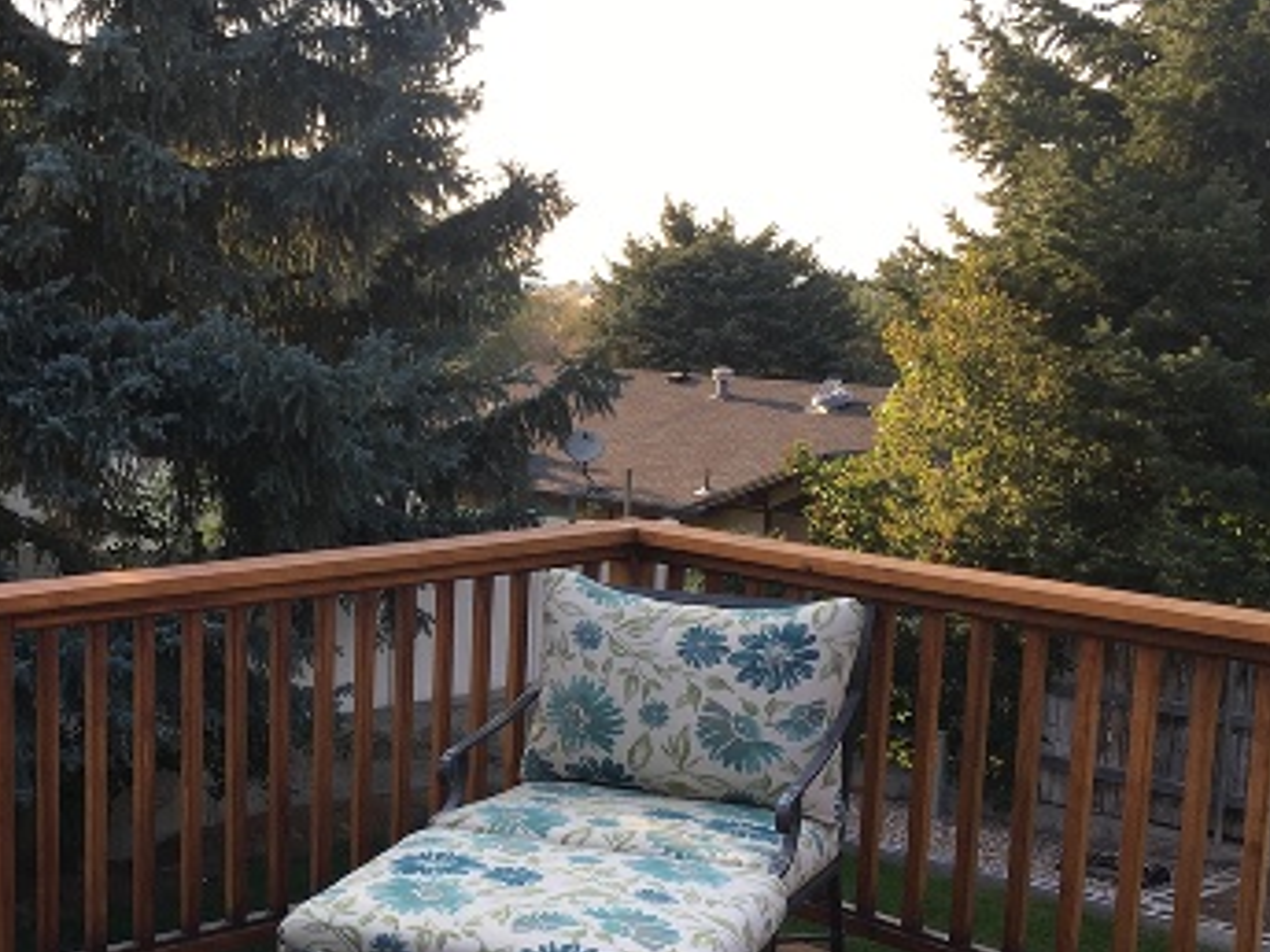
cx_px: 222
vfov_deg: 26.9
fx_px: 1981
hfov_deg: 34.3
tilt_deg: -9.6
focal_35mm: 54
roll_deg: -0.4
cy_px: 605
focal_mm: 4.15
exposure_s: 1/291
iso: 25
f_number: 2.2
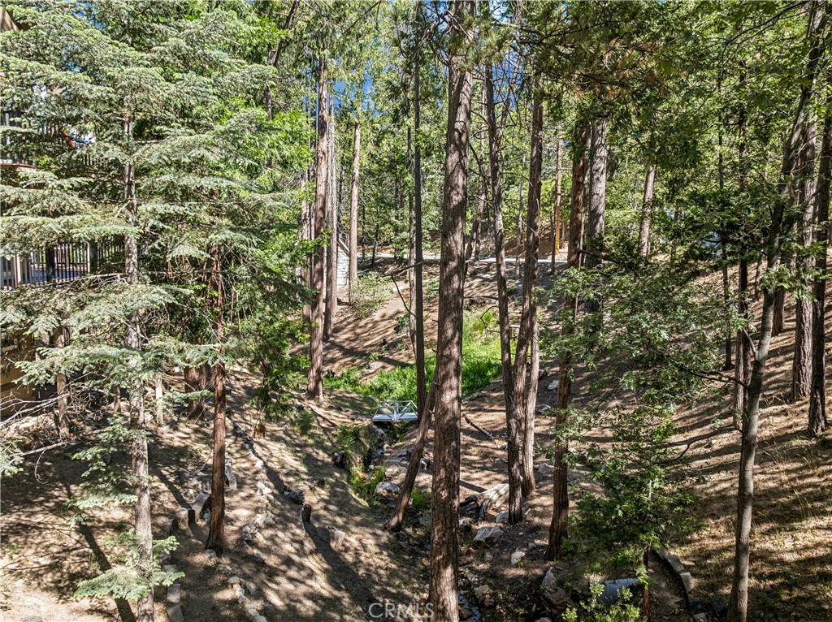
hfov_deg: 71.6
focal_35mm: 24
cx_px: 416
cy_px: 311
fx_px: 576
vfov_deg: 56.7
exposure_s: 1/25
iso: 100
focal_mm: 12.3
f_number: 2.8
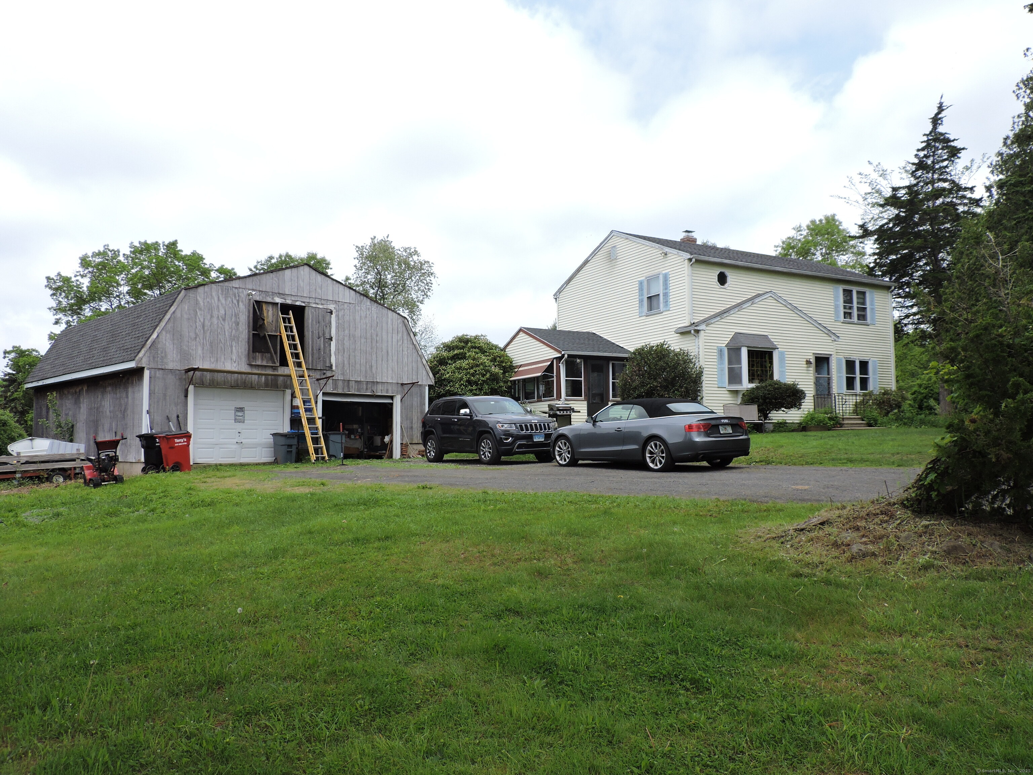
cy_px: 388
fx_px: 836
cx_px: 516
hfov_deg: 63.4
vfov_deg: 49.7
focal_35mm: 28
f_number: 3.1
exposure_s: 1/800
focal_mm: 5
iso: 100
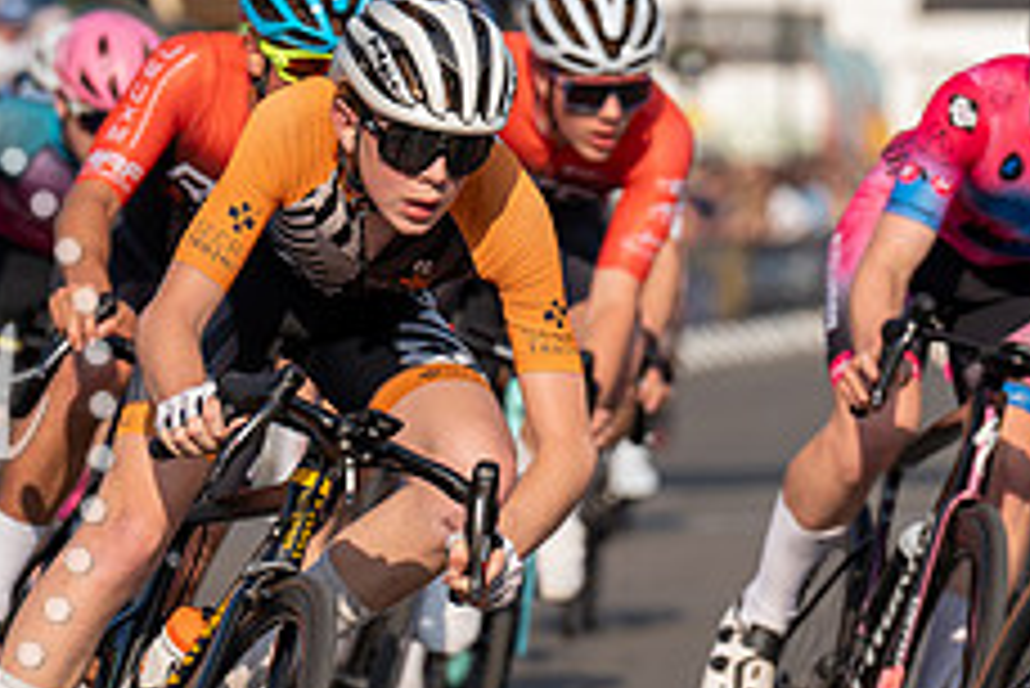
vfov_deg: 2.8
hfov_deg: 4.2
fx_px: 14056
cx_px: 391
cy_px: 182
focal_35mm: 491
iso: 160
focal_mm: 194
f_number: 4.5
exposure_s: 1/1000
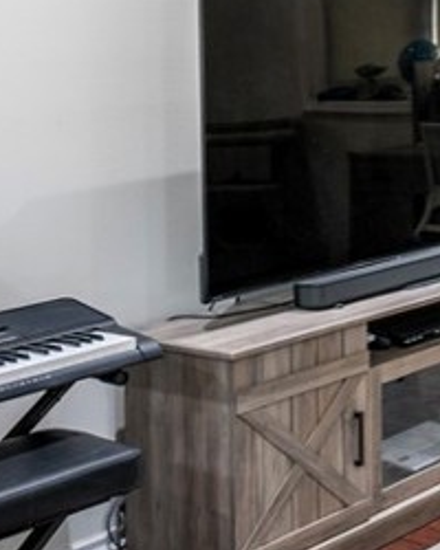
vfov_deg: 25.1
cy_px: 124
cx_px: 759
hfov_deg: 17.2
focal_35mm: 75
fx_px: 1220
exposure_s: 1/13
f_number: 7.1
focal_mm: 19.5
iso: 400
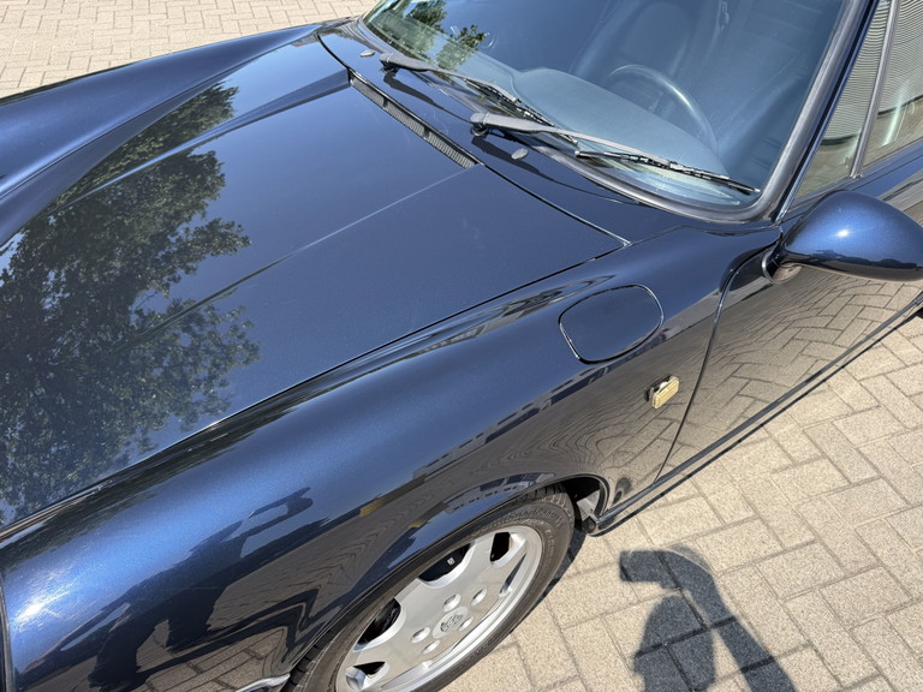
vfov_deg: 56.8
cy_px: 346
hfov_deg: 71.6
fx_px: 640
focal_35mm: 24
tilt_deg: -42.4
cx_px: 462
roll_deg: -5.2
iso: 100
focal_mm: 6.76
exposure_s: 1/1653
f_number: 1.78
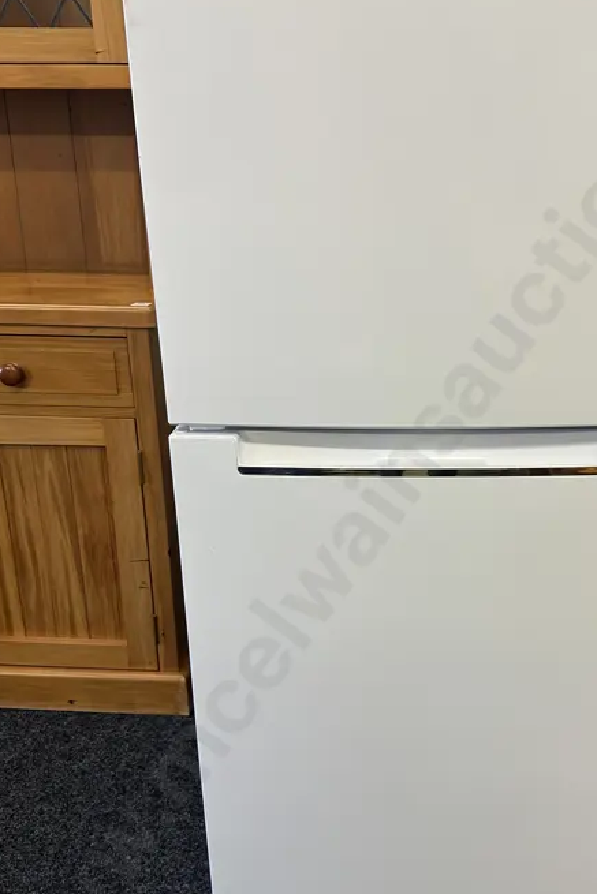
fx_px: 970
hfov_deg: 33.7
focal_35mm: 39
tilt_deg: -19.6
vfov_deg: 49.5
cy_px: 444
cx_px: 428
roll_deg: -0.2
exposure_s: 1/100
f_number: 1.78
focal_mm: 6.86
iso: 100
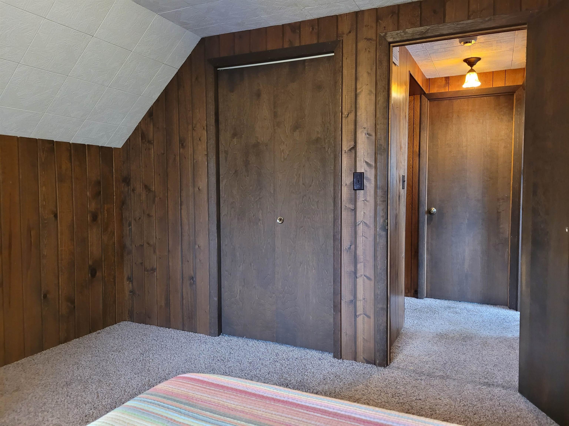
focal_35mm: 26
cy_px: 213
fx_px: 427
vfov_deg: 53.1
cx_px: 284
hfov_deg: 67.3
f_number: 1.8
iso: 640
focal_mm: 5.4
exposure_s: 1/24
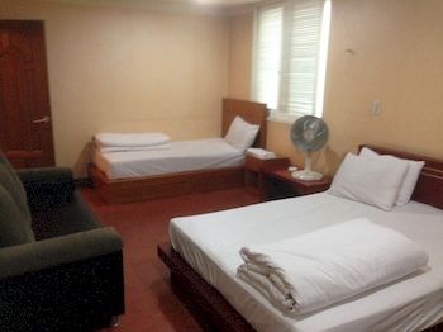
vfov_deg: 42.9
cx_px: 222
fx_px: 422
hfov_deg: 55.4
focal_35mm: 33
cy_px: 166
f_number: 2.4
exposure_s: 1/20
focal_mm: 4.12
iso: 400
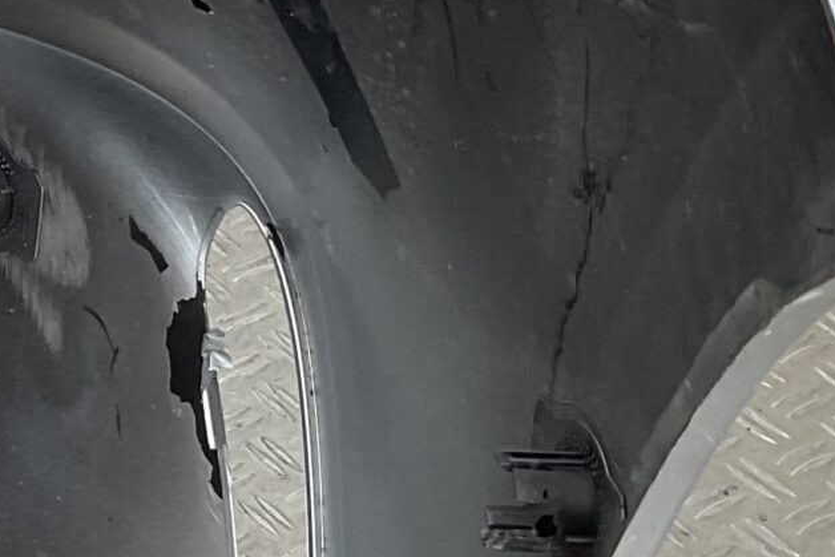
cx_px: -520
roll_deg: +1.0
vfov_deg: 11.1
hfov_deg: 15.1
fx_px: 2853
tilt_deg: -36.4
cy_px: 154
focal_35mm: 123
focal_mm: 3
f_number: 1.8
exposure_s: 1/120
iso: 20
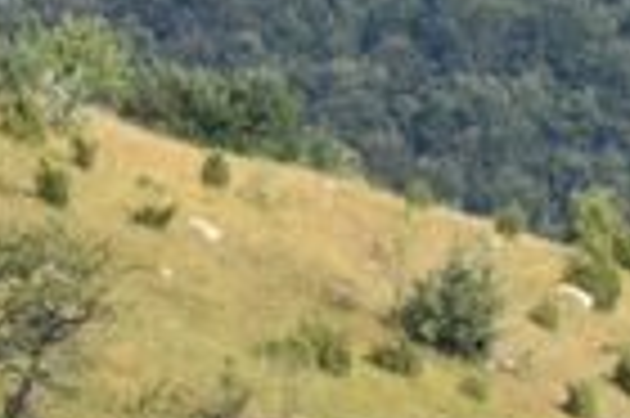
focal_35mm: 1097
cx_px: 477
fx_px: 19175
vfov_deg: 1.2
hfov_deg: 1.9
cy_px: 605
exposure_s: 1/1000
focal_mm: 200
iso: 400
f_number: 8
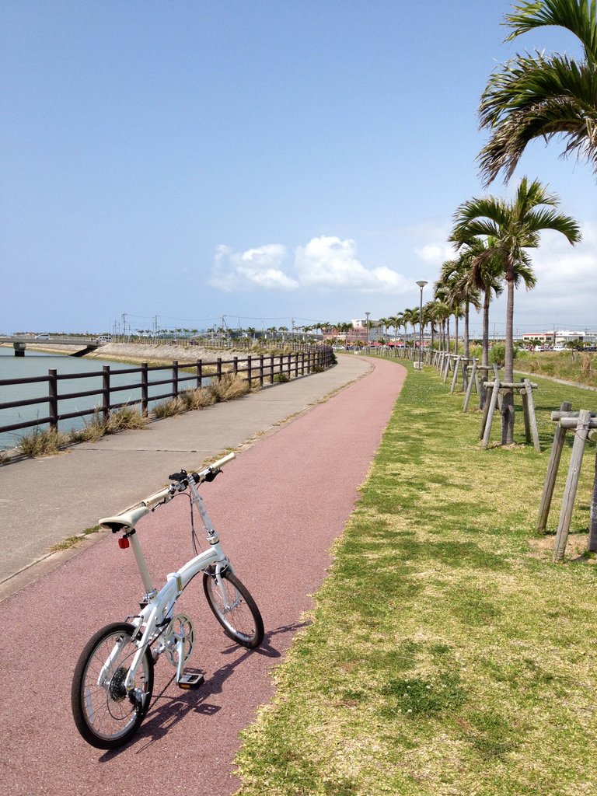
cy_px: 398
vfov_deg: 52.6
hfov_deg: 40.7
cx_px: 298
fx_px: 805
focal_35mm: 35
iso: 50
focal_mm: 4.28
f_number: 2.4
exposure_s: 1/2123
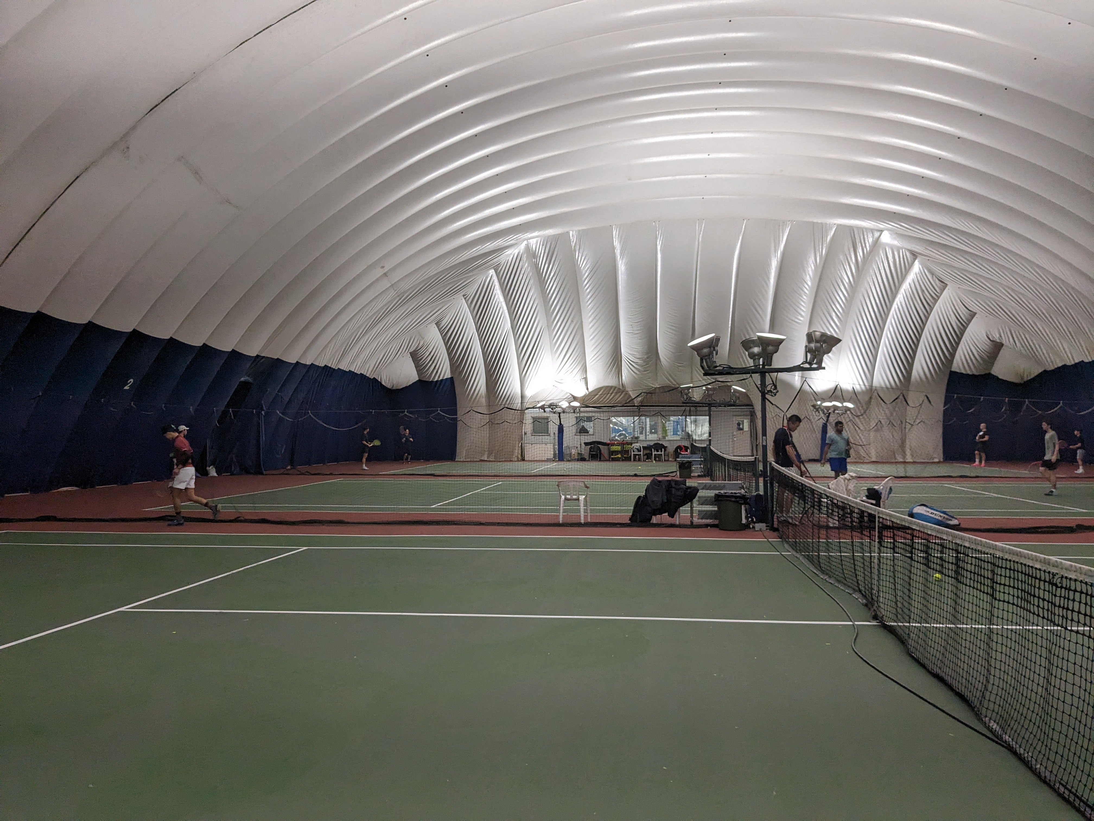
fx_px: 853
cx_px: 547
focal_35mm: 27
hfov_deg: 65.3
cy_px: 410
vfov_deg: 51.4
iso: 65
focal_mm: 4.38
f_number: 1.73
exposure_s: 1/155
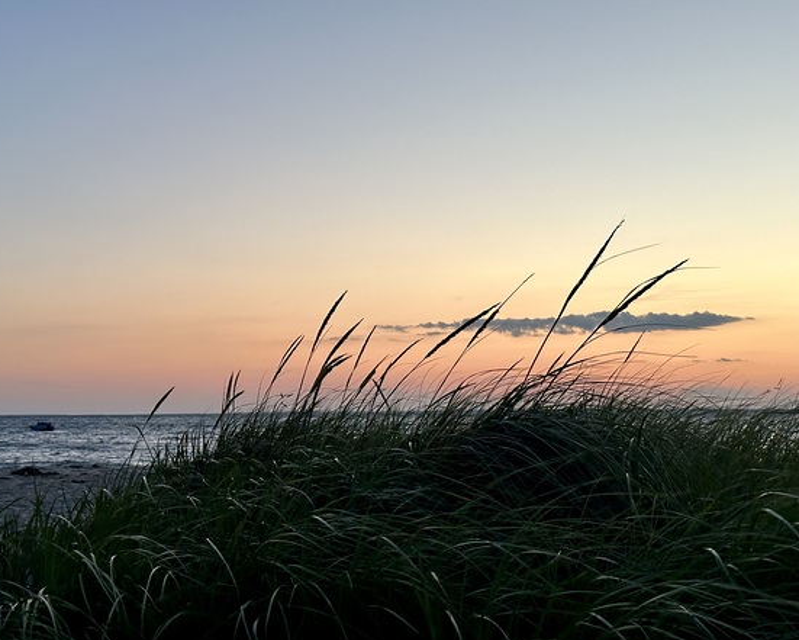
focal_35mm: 51
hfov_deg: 36.6
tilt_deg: +4.5
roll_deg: -0.6
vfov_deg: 29.7
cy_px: 325
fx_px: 1206
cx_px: 367
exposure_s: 1/121
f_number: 1.78
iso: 64
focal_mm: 6.86
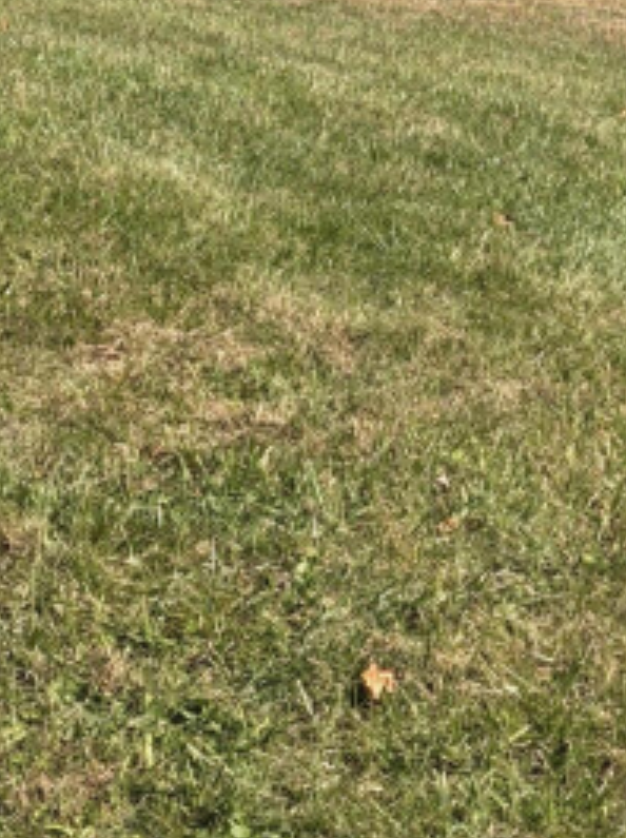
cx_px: 534
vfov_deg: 16.3
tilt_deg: -11.6
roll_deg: -0.1
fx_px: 2925
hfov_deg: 12.1
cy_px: 302
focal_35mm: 121
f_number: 1.78
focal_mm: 6.76
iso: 64
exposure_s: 1/3378
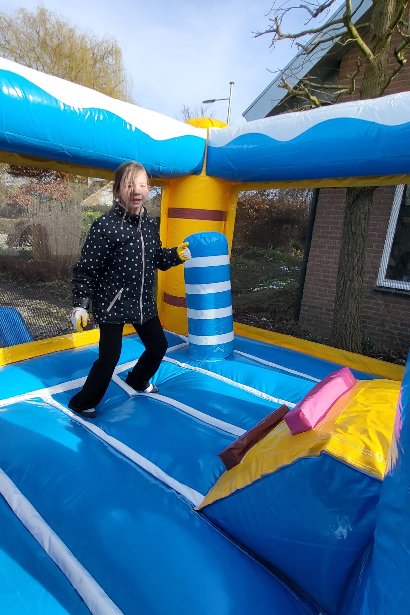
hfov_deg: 64.1
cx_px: 167
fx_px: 324
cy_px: 296
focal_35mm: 19
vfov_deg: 86.9
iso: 32
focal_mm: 1.74
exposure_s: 1/485
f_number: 2.2
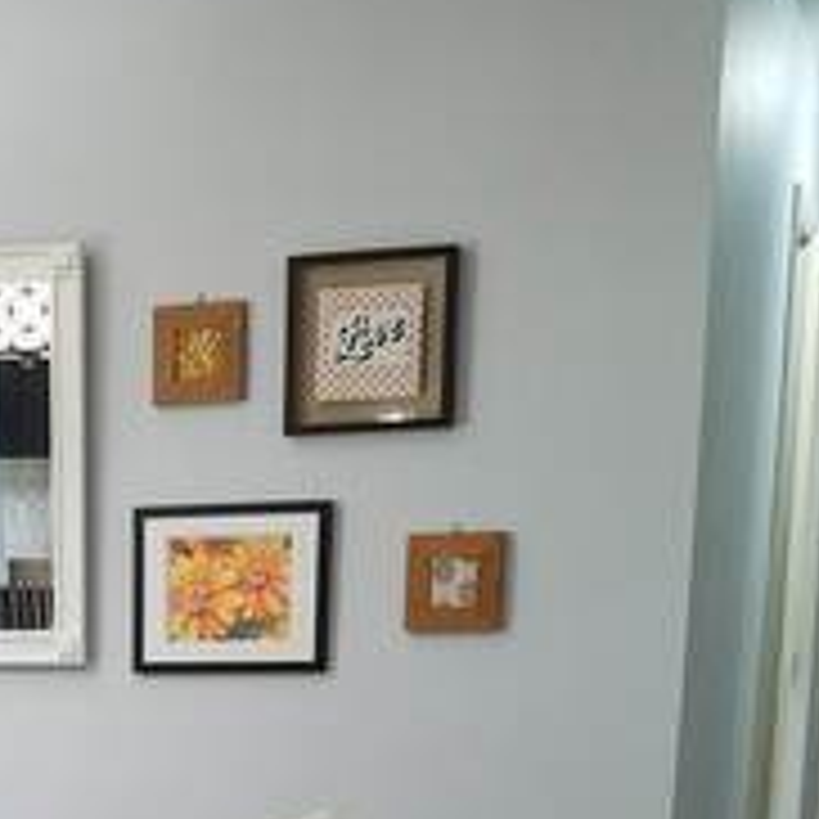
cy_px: 1058
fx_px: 2248
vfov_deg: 19.1
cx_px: -34
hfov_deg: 19.9
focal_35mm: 84
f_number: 1.7
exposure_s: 1/40
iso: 160
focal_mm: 4.2
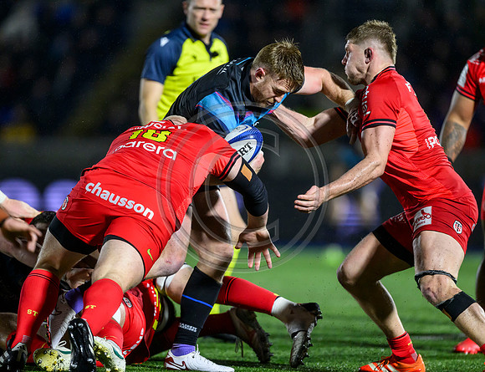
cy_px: 186
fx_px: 6196
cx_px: 206
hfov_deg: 4.5
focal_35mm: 439
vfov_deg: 3.4
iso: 5000
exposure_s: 1/2000
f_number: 3.2
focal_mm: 400
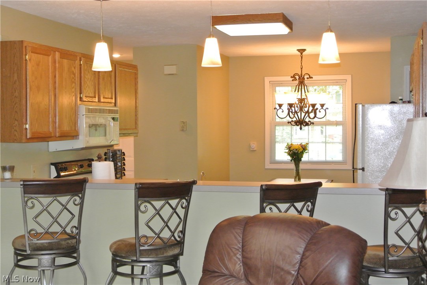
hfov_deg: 36.8
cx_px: 214
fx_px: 641
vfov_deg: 25.1
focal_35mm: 54
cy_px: 142
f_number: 5
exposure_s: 1/60
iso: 1400
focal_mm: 20.3
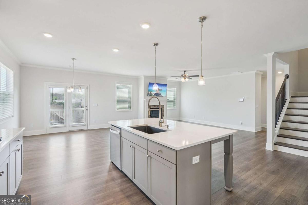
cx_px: 154
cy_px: 102
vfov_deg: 73.7
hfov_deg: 96.7
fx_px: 137
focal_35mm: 16
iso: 400
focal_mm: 16
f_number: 8
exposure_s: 1/25
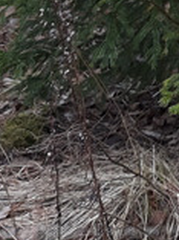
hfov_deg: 9.8
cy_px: -226
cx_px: 381
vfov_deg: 12.7
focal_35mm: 138
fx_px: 955
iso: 40
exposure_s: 1/105
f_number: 1.7
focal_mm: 3.71
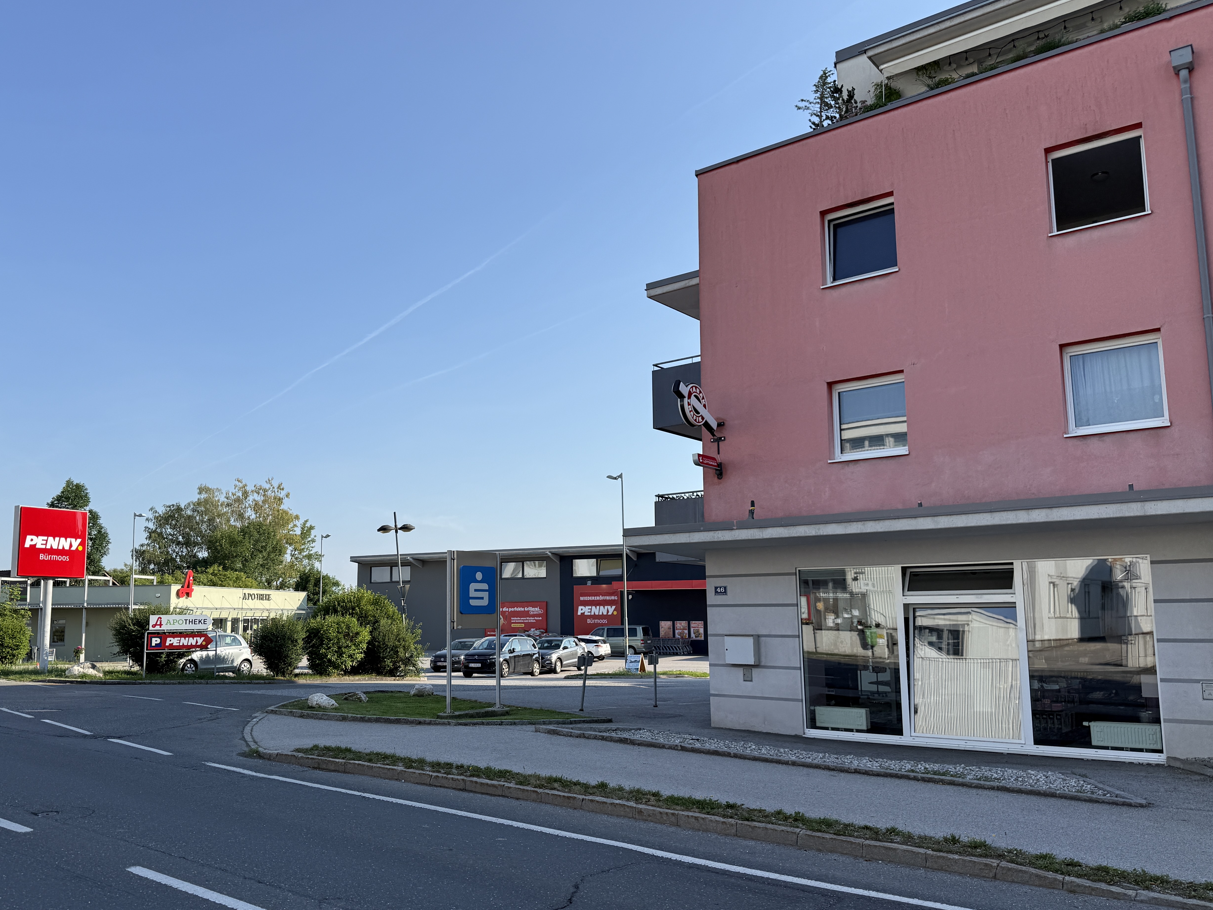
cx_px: 524
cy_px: 489
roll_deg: -0.4
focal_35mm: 28
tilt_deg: +7.1
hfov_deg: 63.2
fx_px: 981
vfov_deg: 49.7
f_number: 1.78
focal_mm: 6.76
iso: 80
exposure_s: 1/3425
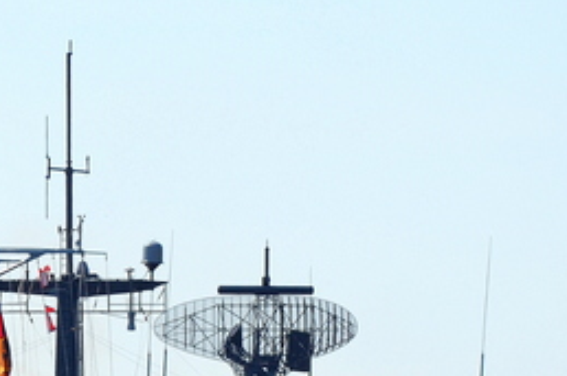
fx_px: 19729
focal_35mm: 1255
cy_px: 473
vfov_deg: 1.1
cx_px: -29
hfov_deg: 1.6
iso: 200
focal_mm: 270
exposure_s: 1/800
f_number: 7.1
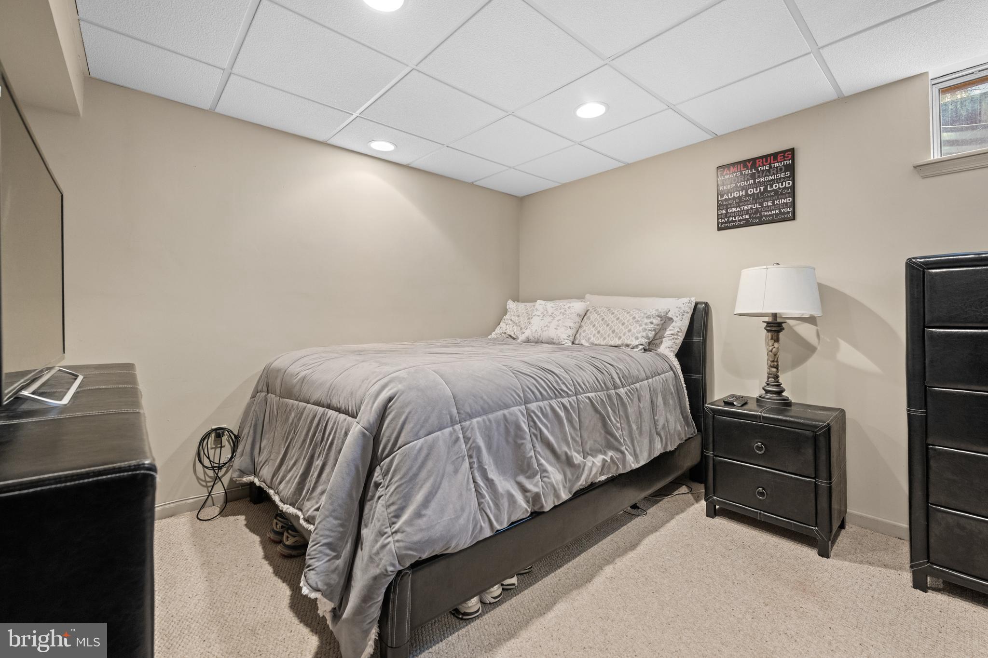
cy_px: 329
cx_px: 494
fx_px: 384
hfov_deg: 104.3
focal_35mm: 14
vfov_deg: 81.2
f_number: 6.3
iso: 1250
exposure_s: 1/5
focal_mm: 14
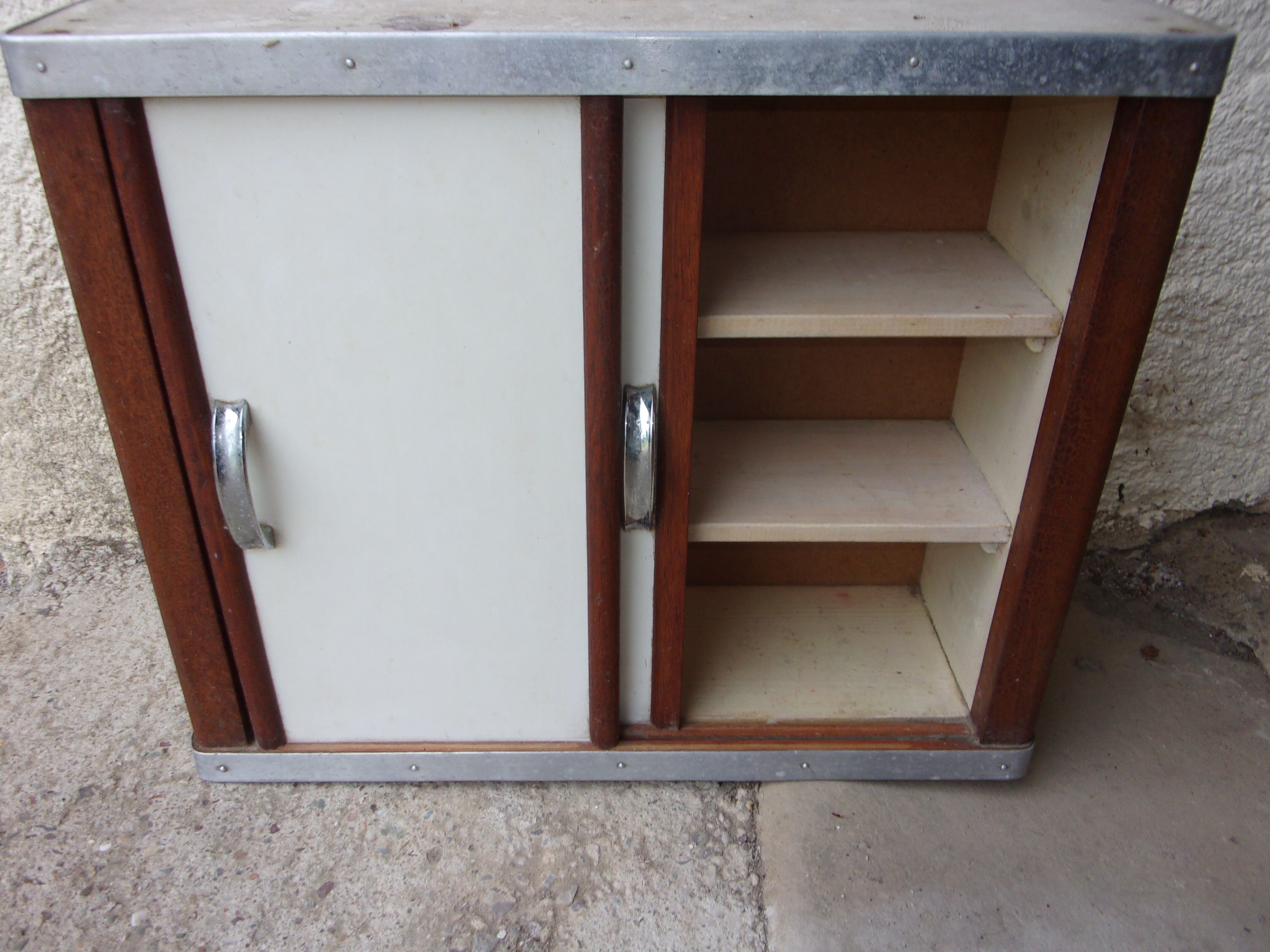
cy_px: 476
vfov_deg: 49.7
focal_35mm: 28
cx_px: 635
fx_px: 1027
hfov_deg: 63.4
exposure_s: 1/90
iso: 80
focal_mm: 5.1
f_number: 3.9
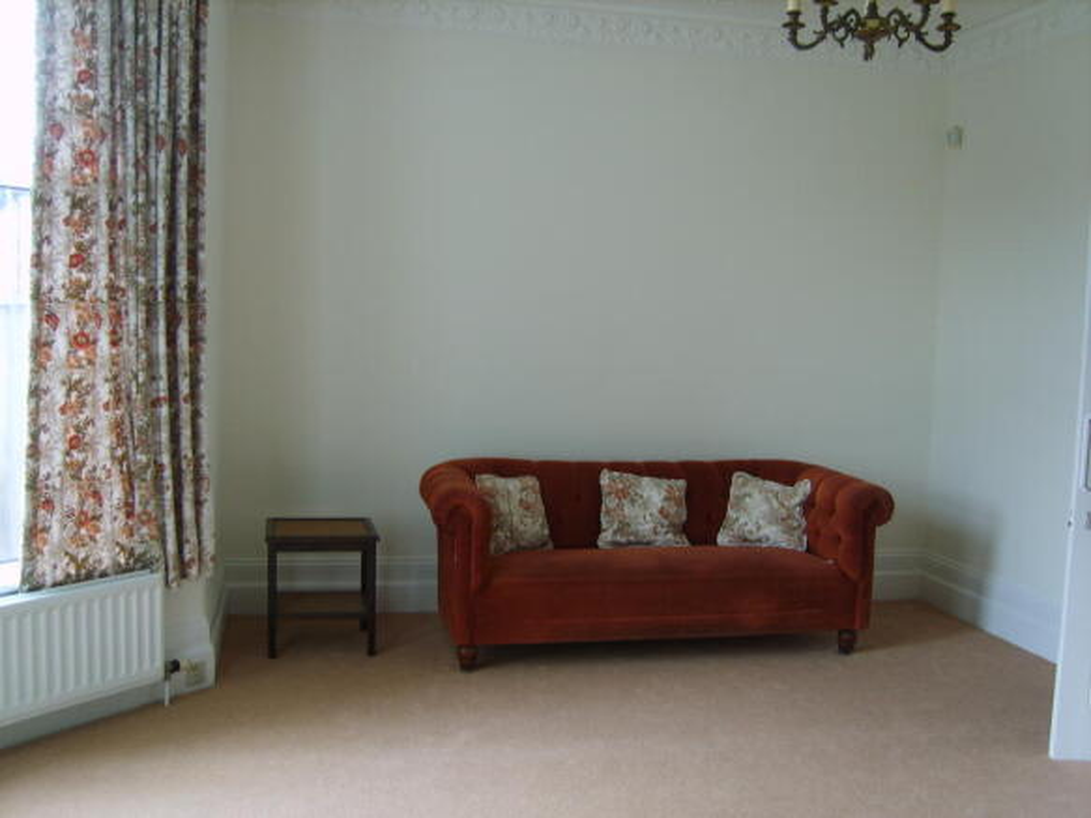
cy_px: 409
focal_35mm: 35
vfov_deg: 40.7
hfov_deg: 52.6
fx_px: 1103
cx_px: 546
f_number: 2.8
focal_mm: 7.4
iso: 64
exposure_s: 1/30
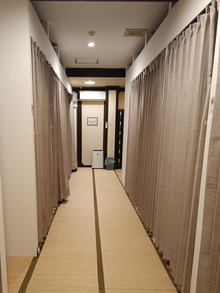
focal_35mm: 31
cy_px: 179
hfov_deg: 45.1
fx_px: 263
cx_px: 85
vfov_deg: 57.8
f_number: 1.65
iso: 1274
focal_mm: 6.14
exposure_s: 1/25
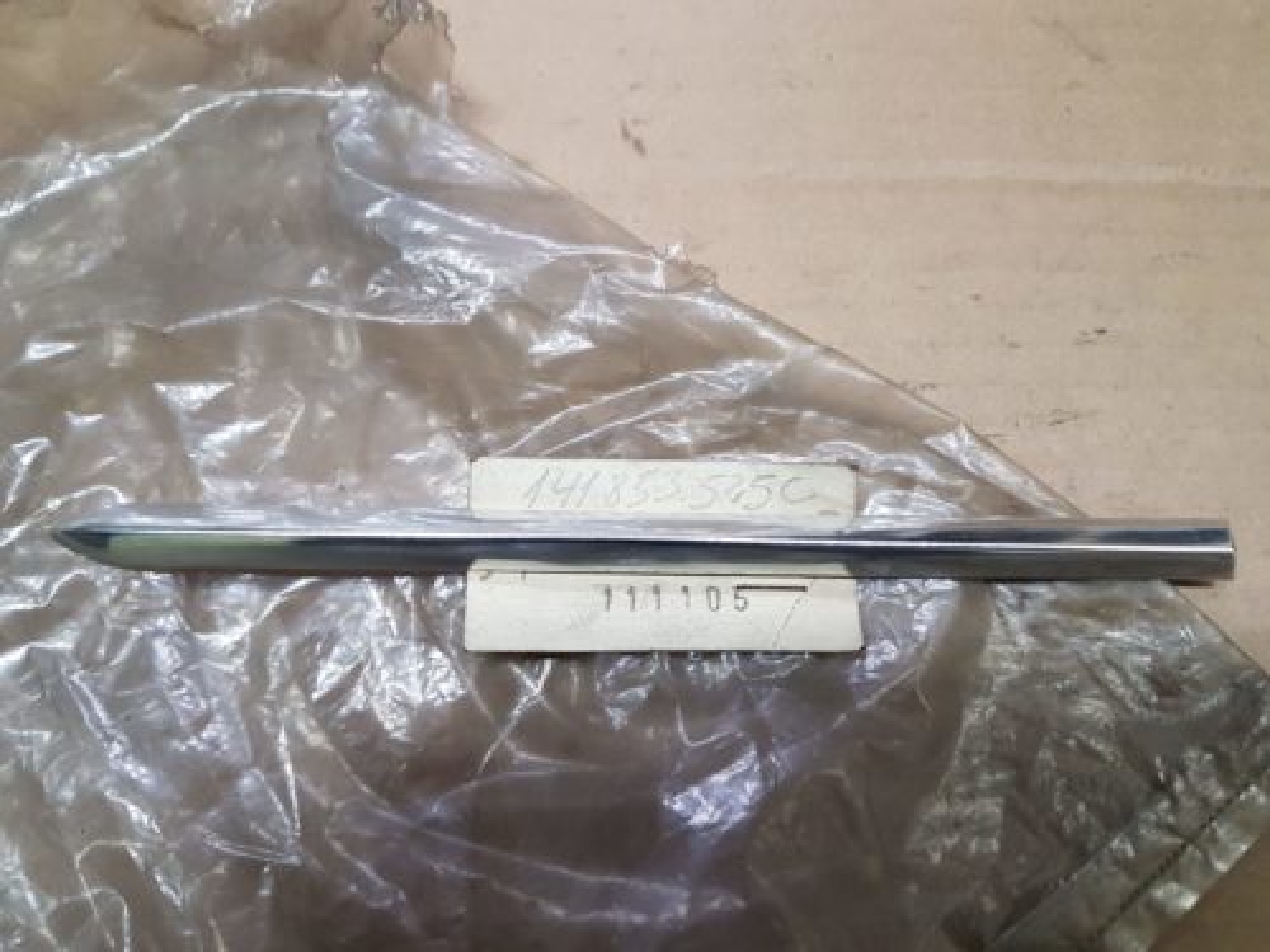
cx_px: 635
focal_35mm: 26
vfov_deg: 53.1
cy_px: 476
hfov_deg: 67.3
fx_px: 954
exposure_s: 1/25
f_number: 1.7
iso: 160
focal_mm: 4.2
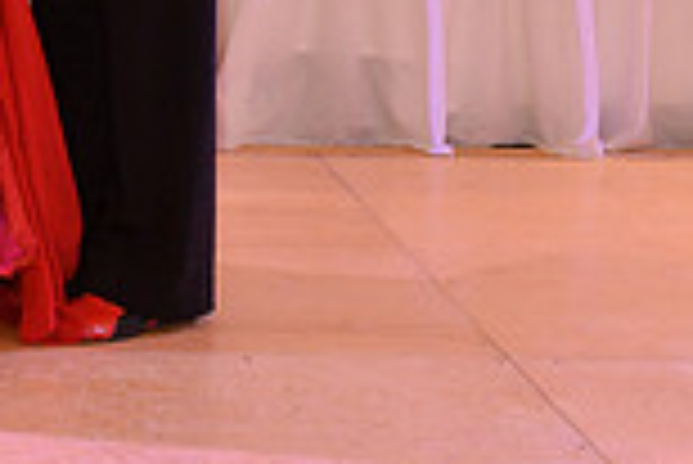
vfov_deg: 7.8
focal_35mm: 173
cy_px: -259
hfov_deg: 11.3
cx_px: -405
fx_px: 3333
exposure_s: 1/250
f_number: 5
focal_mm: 46
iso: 2000
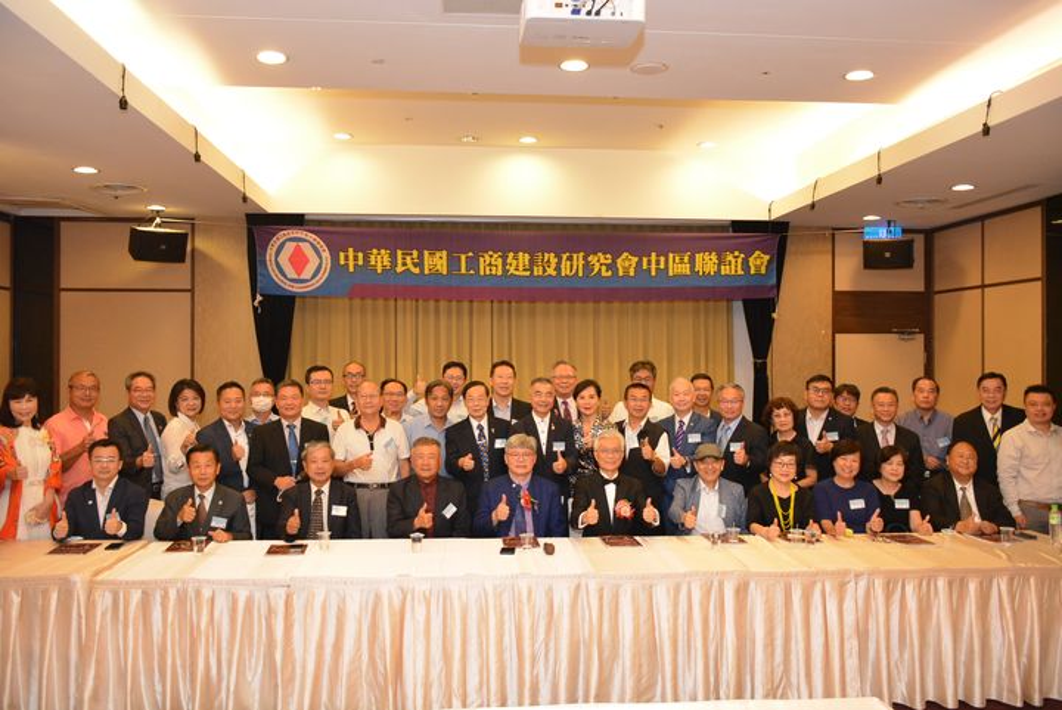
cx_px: 531
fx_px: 885
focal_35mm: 30
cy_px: 355
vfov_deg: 43.7
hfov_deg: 61.9
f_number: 3.5
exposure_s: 1/80
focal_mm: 20
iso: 2500
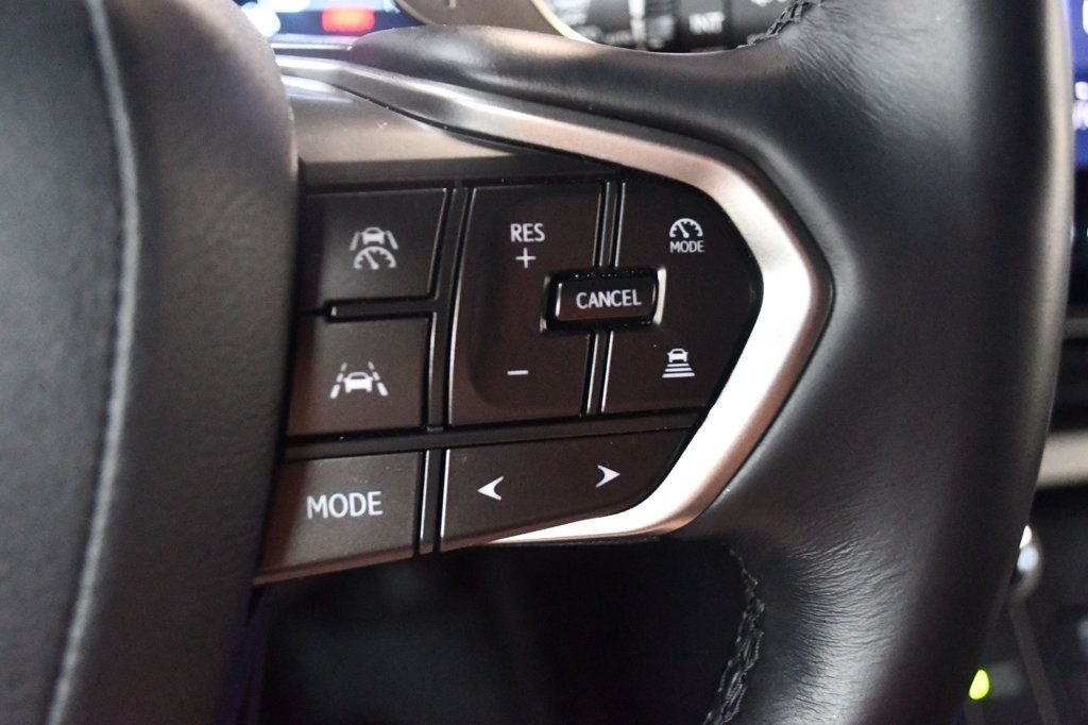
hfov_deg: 53.1
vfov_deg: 36.8
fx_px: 1088
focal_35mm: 36
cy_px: 362
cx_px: 544
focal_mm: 24
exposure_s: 1/40
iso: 12800
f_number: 4
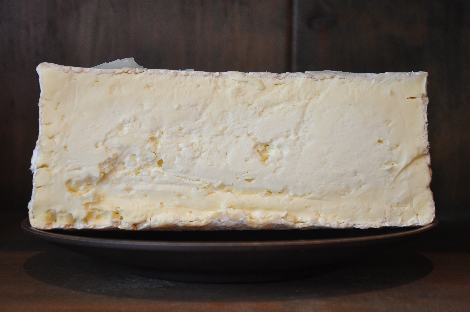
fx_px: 978
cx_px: 235
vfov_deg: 18.1
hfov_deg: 27.0
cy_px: 156
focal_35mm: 75
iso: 400
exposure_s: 1/25
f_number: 7.1
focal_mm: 50
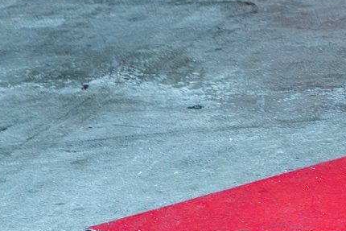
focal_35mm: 226
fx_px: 2173
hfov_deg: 8.3
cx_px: 872
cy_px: -402
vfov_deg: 5.8
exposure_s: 1/1000
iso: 500
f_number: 3.2
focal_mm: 20
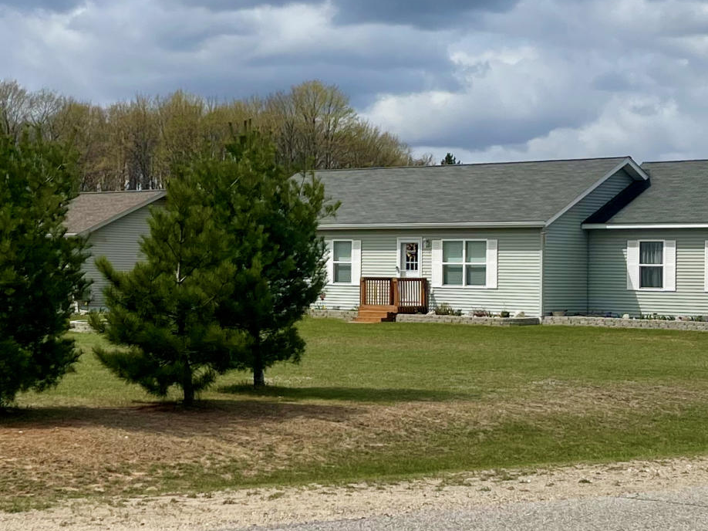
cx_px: 256
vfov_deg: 17.4
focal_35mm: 85
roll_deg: -0.5
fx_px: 1738
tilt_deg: +1.3
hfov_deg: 23.0
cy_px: 229
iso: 32
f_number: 1.6
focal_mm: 5.1
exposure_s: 1/8547
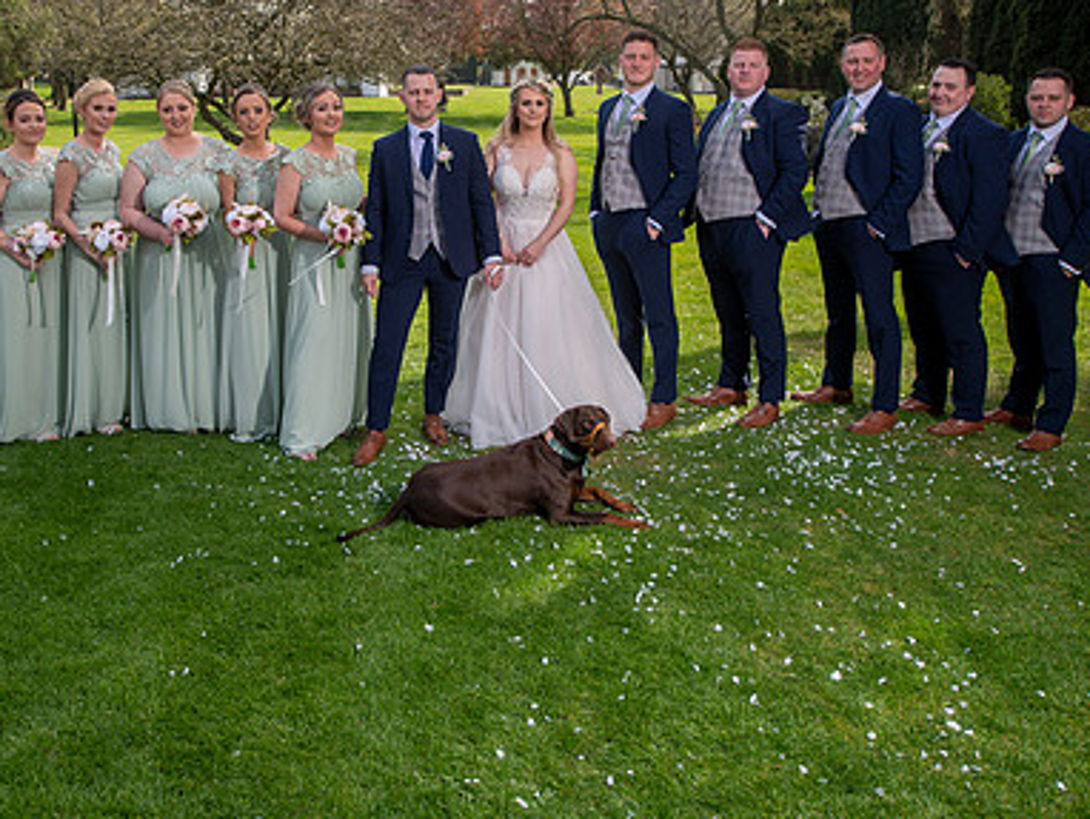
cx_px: 454
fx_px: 1103
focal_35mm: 35
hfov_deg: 52.3
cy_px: 277
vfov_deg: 40.3
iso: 125
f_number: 4
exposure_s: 1/500
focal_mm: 24
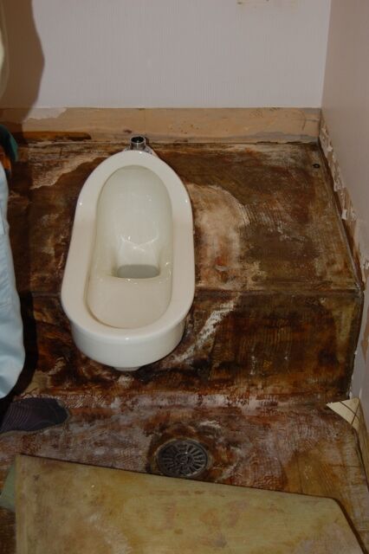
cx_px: 184
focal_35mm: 57
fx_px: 877
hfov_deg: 23.8
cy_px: 277
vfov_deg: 35.1
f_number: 4.8
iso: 400
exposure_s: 1/60
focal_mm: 38
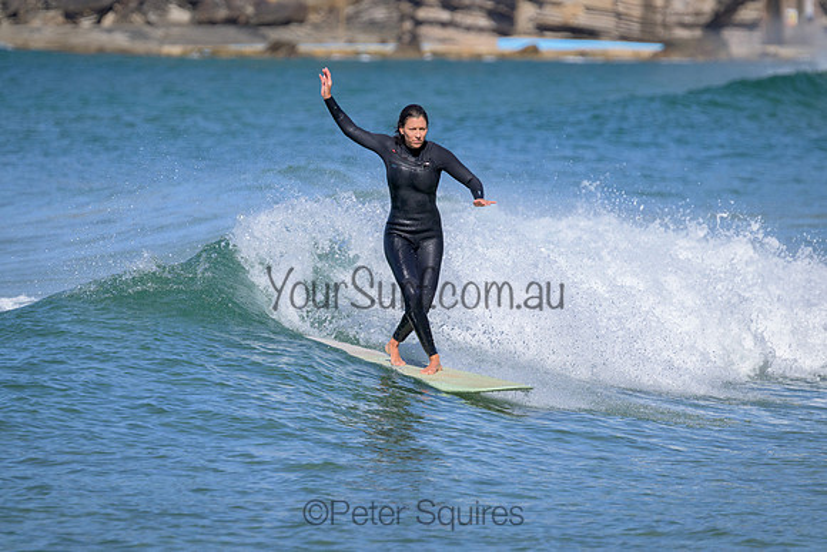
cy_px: 276
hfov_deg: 3.5
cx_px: 414
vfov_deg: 2.3
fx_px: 13556
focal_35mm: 590
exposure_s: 1/2000
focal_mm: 590
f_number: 11
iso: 800
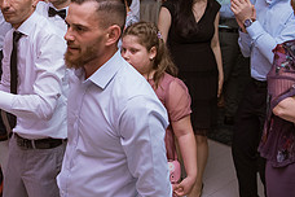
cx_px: 65
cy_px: 65
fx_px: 500
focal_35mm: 61
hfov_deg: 32.1
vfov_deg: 22.2
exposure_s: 1/125
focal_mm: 24
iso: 1000
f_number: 2.8
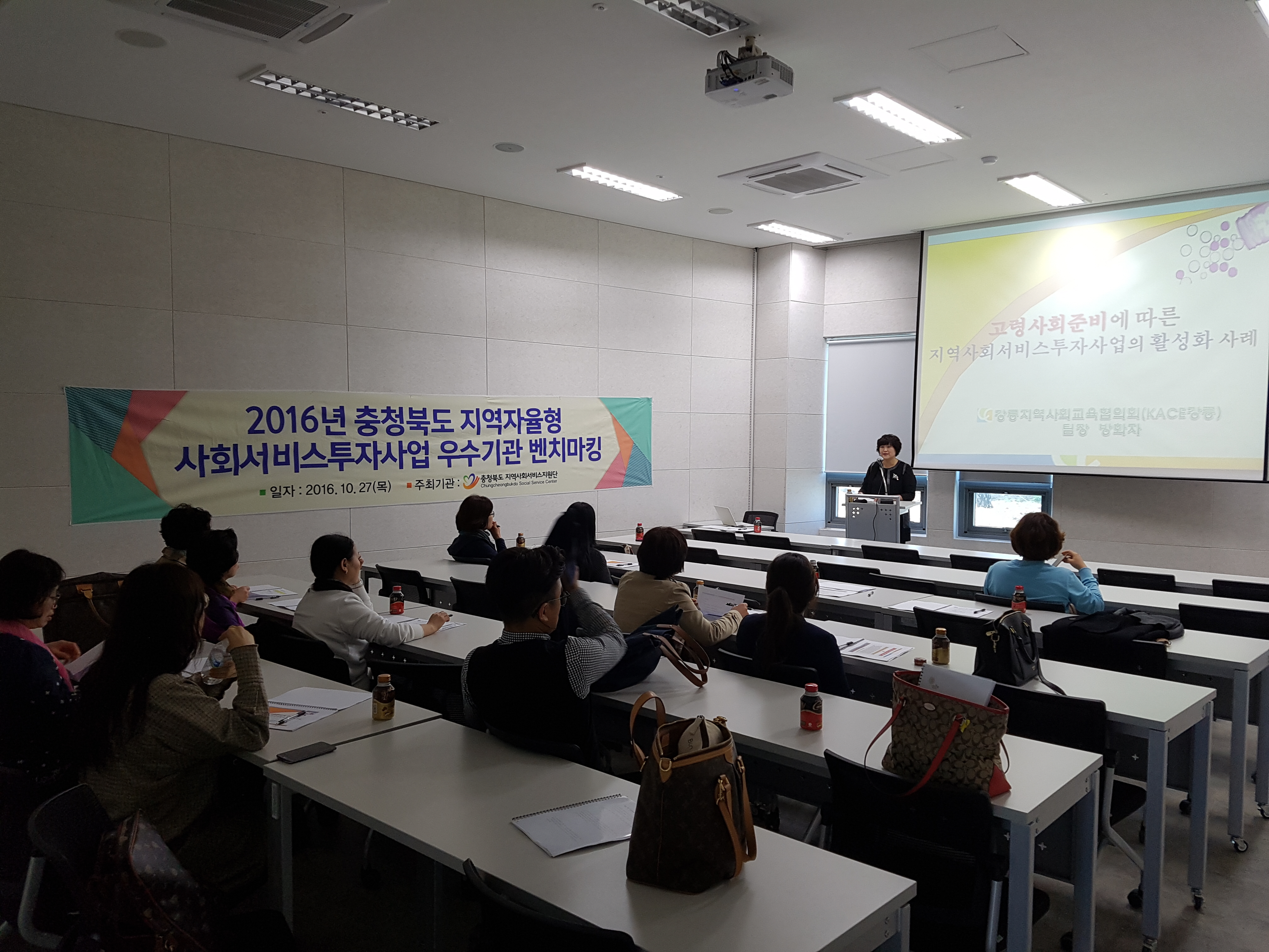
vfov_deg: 53.1
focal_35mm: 26
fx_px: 953
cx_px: 634
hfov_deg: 67.3
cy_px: 476
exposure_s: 1/60
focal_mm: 4.2
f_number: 1.7
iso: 80
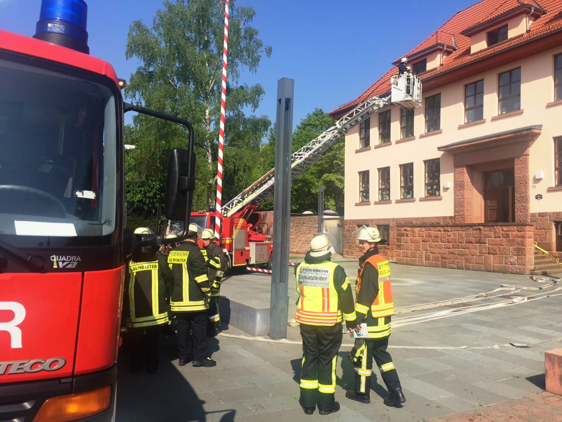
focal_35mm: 29
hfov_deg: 61.7
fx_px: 471
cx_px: 281
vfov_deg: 48.2
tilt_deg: +2.1
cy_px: 211
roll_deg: -1.1
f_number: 2.2
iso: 32
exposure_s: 1/2326
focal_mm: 4.15
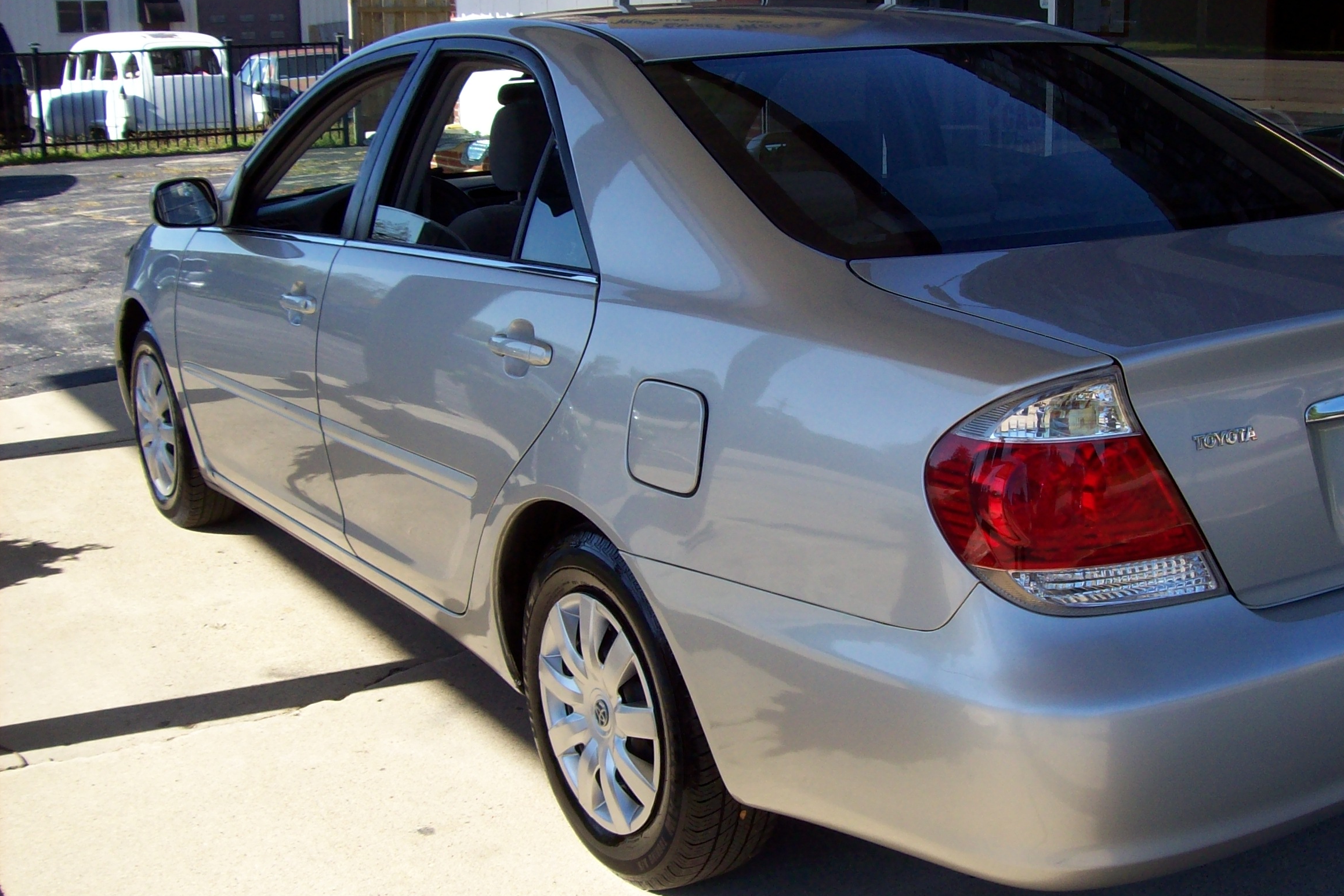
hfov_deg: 42.5
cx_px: 823
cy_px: 425
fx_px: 1717
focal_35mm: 46
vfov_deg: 29.2
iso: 80
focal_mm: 6
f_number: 4.8
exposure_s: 1/270
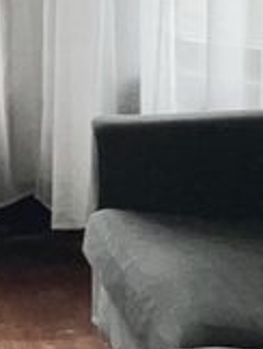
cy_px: 41
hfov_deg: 7.6
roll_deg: +0.6
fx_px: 1950
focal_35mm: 193
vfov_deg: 10.2
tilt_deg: -10.3
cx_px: -157
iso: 16
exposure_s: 1/122
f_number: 1.8
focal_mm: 3
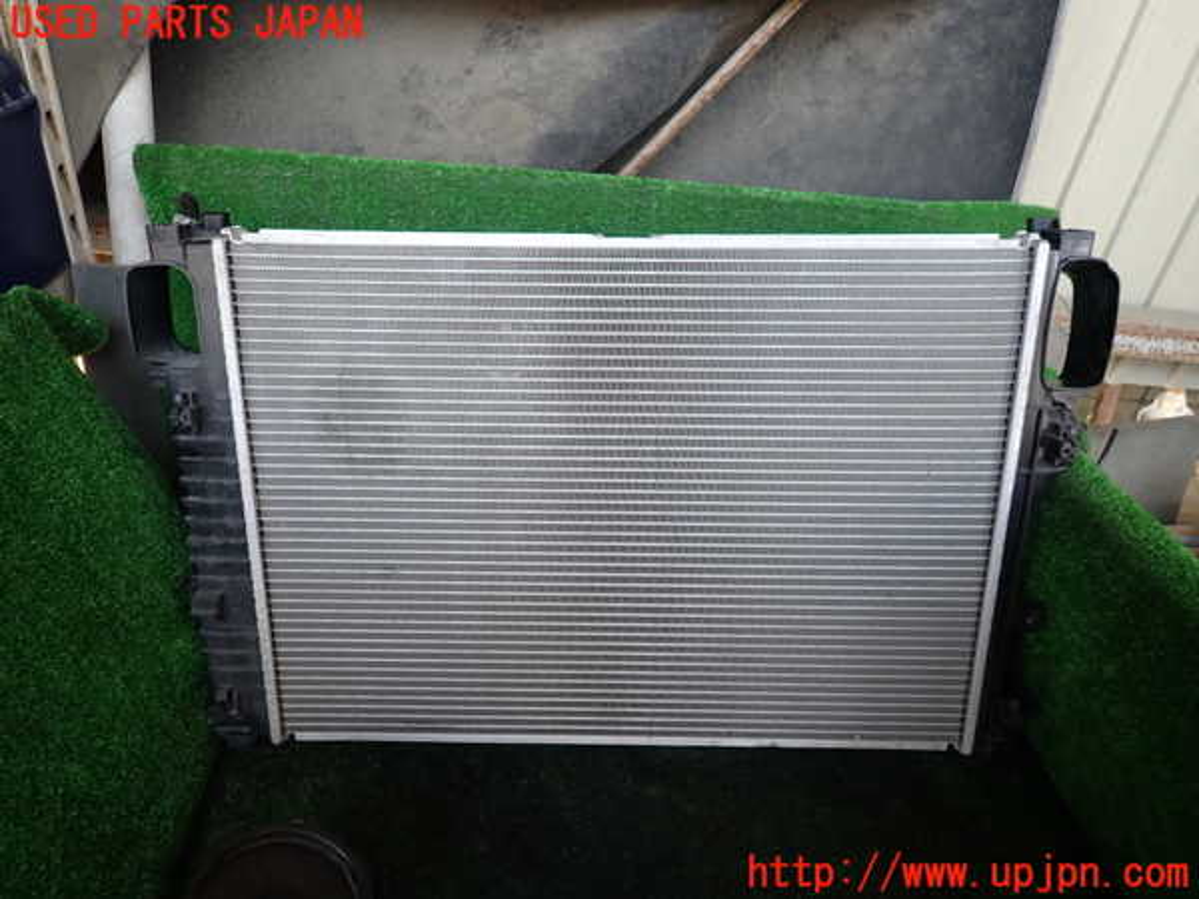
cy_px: 450
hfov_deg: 69.4
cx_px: 600
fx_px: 866
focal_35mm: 25
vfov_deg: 54.9
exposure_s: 1/60
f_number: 2
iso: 100
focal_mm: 4.5
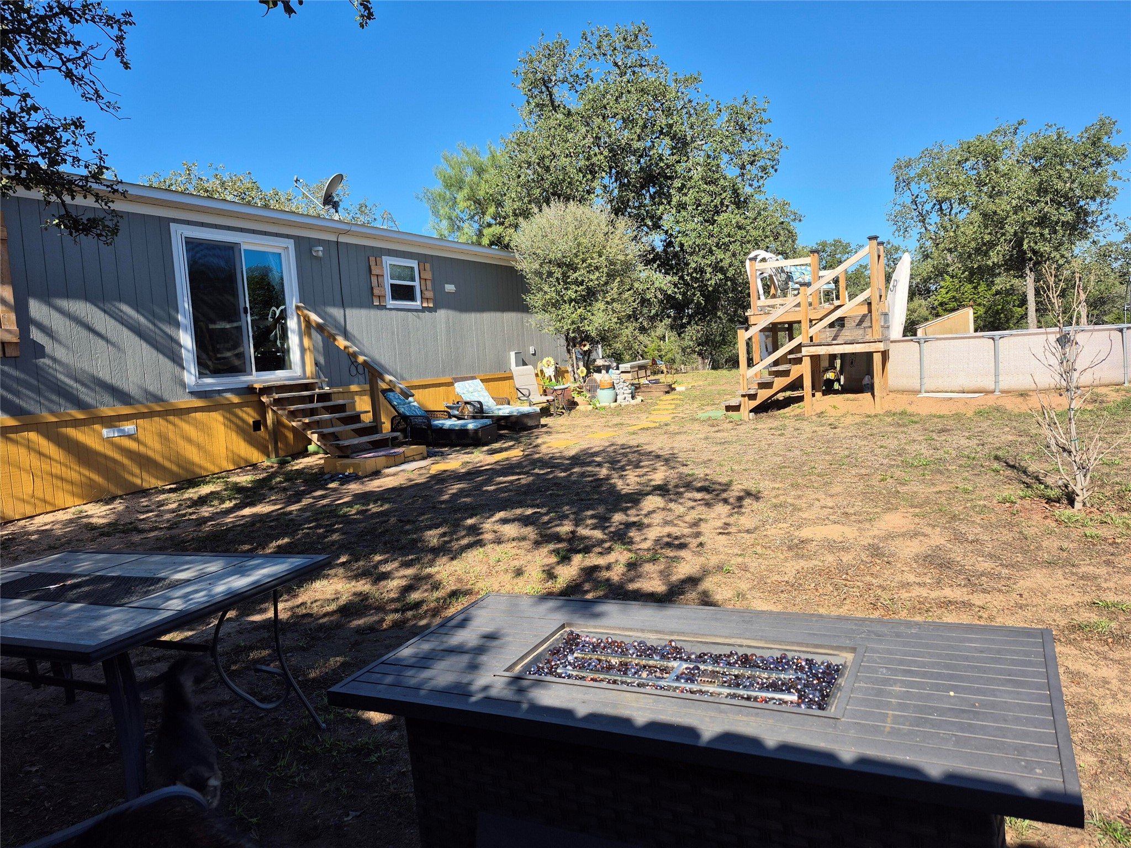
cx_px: 566
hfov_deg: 73.9
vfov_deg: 58.9
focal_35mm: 23
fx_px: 751
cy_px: 424
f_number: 1.8
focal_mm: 5.4
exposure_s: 1/1164
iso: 25
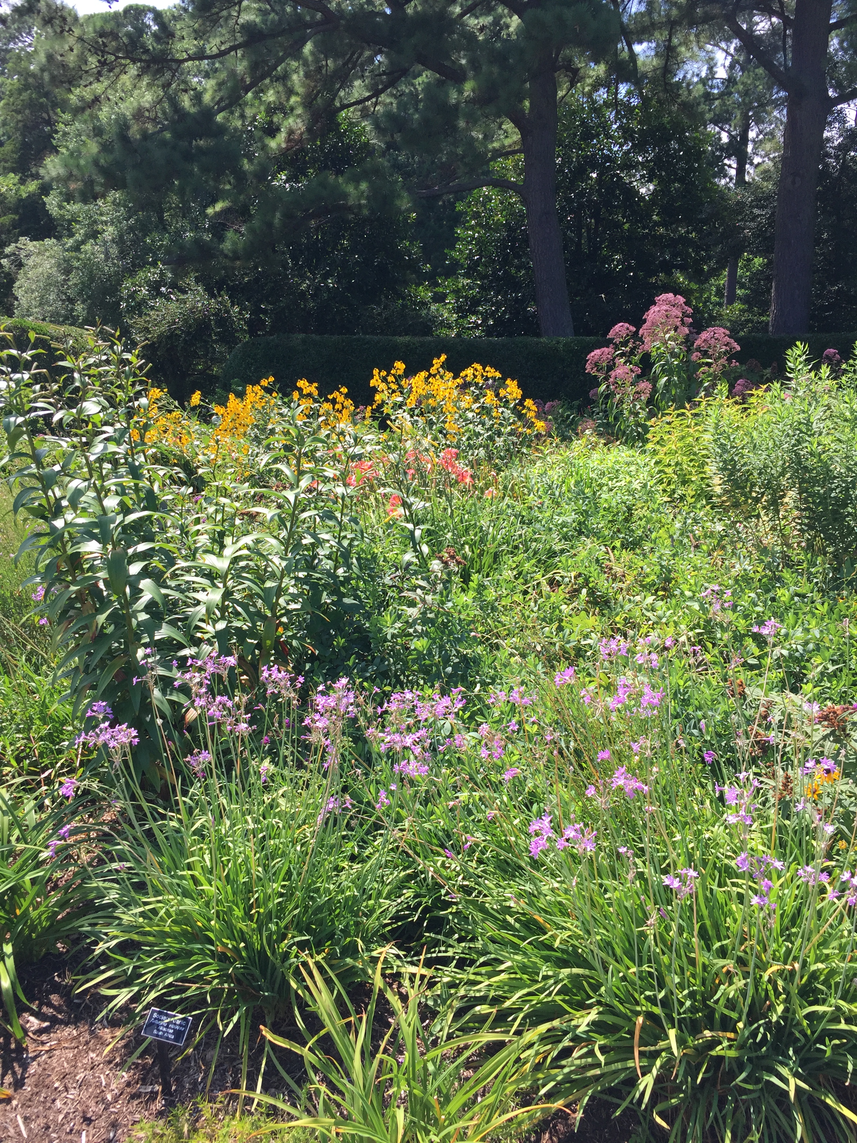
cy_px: 572
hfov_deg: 48.2
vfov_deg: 61.7
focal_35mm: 29
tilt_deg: -10.6
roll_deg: +0.0
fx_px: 957
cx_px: 428
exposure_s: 1/760
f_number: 2.2
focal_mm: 4.15
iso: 32
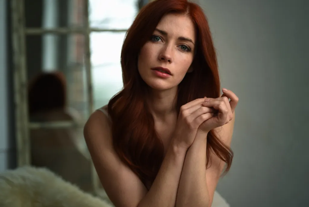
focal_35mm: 85
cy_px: 104
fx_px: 730
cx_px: 154
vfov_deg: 16.1
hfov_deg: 23.9
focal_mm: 85
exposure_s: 1/80
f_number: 2.5
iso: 200
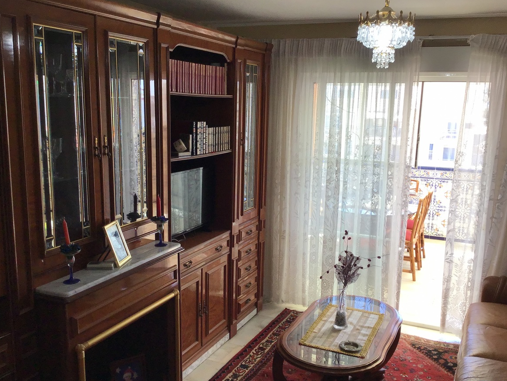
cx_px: 261
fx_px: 513
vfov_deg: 40.7
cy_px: 204
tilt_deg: -11.8
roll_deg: -1.0
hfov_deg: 52.6
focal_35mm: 35
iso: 40
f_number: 2.4
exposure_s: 1/100
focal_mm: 3.3
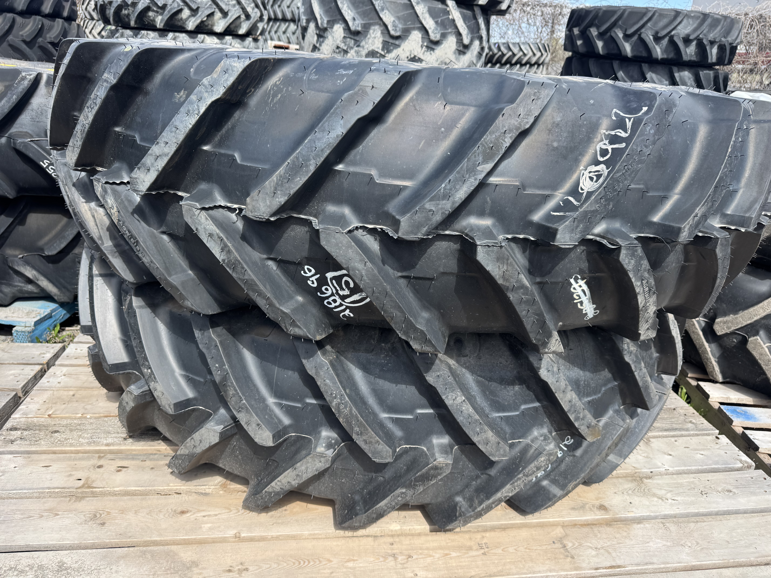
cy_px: 289
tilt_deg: -22.9
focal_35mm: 24
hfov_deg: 71.6
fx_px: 535
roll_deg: -2.7
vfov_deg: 56.8
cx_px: 386
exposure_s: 1/1980
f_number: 1.78
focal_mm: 6.76
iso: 80
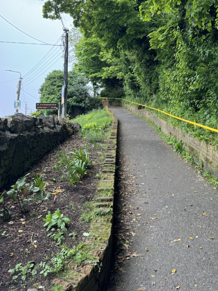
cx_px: 141
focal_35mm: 33
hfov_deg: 42.5
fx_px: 277
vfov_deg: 54.3
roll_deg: -1.8
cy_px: 99
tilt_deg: +5.1
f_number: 1.78
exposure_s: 1/137
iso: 50
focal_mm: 6.76
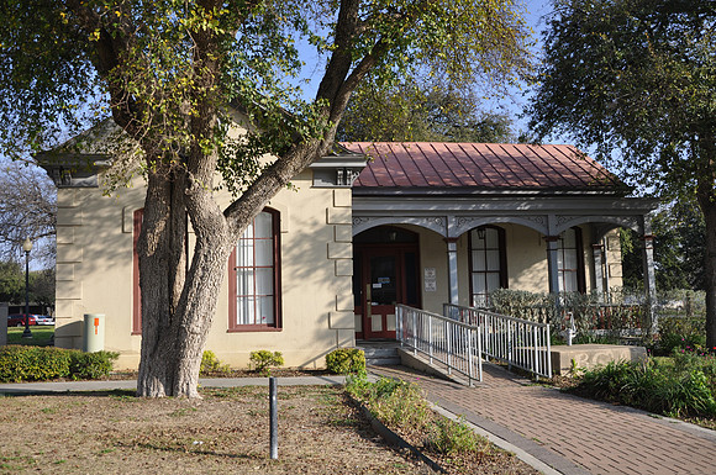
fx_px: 655
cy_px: 238
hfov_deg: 57.3
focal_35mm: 33
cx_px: 358
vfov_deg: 39.9
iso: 200
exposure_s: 1/160
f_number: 6.3
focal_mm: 22
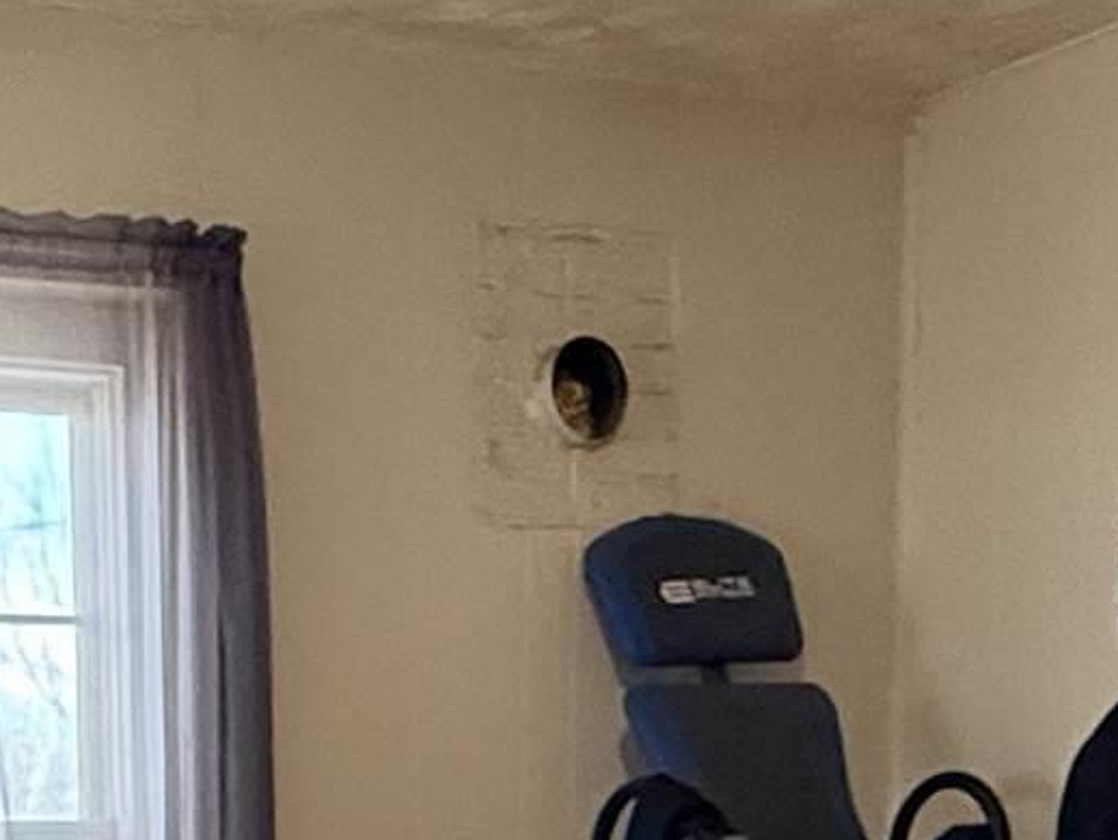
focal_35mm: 83
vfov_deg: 15.4
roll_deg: +1.0
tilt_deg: -11.8
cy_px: 1501
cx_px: 214
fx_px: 2682
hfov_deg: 23.2
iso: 320
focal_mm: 2.22
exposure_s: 1/60
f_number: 2.2
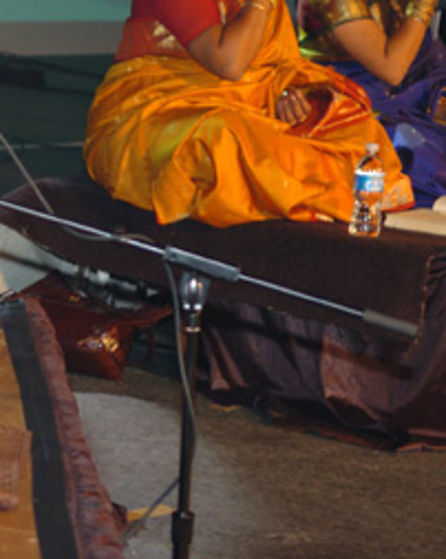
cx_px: -68
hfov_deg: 8.4
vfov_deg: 10.5
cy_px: 160
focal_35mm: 183
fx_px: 3025
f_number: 2.8
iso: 400
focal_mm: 55
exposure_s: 1/100
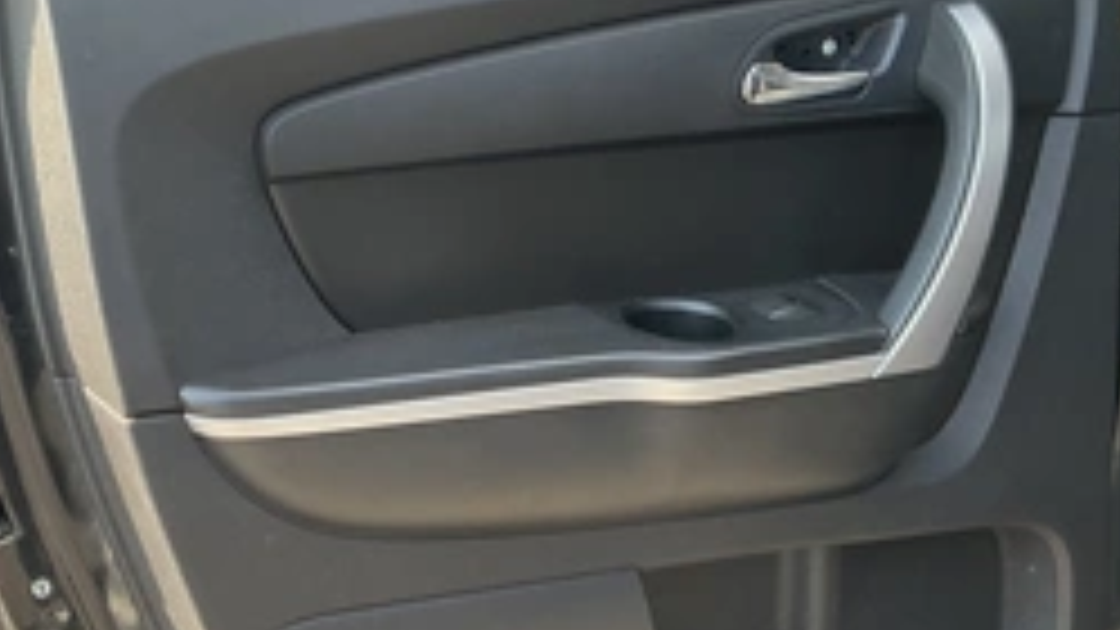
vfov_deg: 24.4
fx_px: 1455
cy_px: 369
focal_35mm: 49
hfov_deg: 42.0
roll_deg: +3.9
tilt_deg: -19.1
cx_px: 499
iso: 32
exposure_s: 1/169
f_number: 1.8
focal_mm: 3
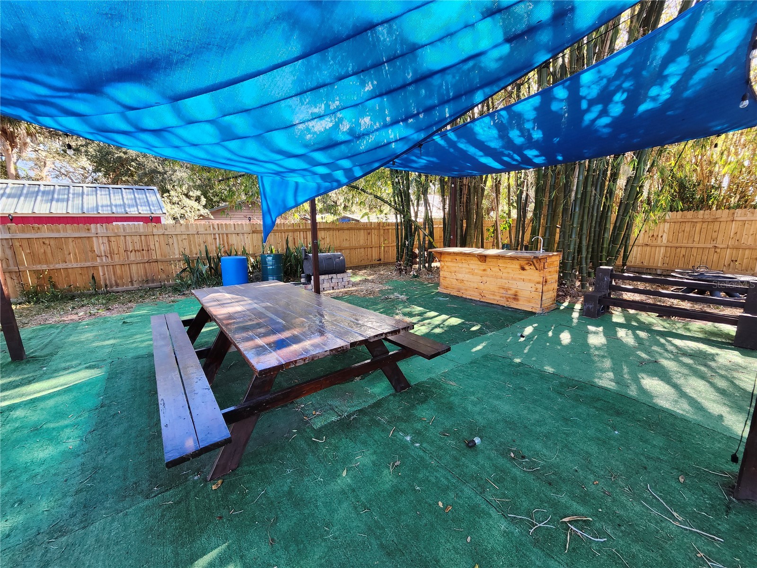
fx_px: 284
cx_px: 378
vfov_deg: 89.9
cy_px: 284
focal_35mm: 13
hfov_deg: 106.2
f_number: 2.2
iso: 64
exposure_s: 1/120
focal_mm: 1.74
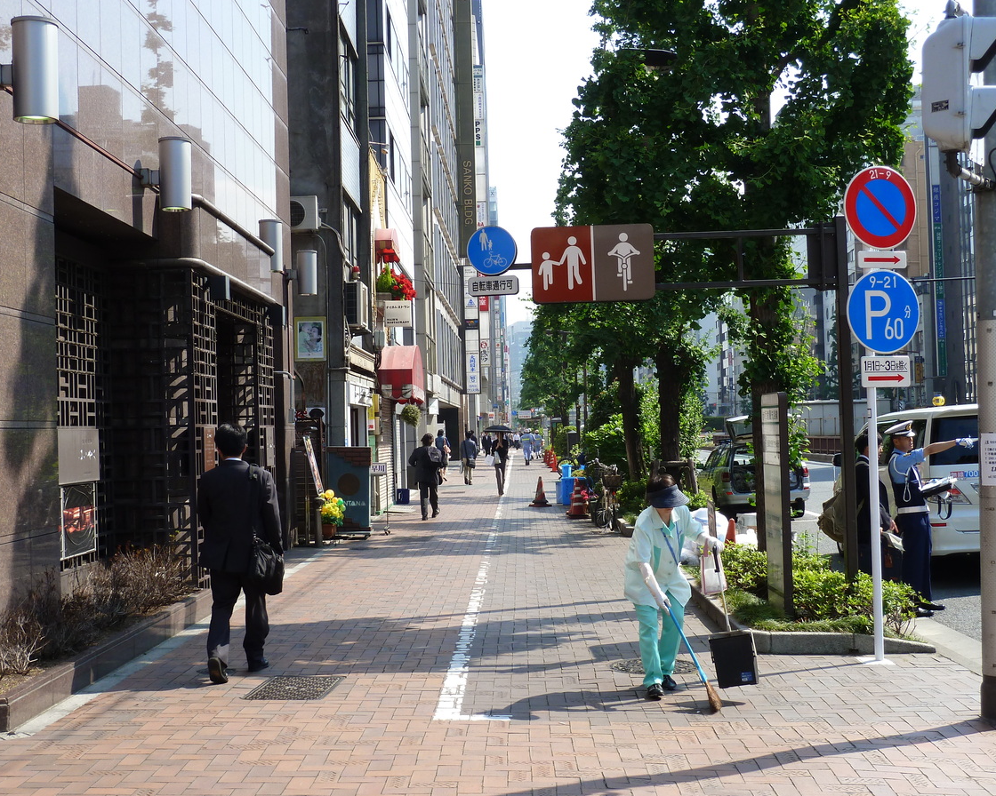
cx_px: 494
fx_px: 1356
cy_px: 399
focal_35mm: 46
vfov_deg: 32.7
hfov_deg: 40.3
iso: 80
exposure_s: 1/250
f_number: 4
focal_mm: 7.3
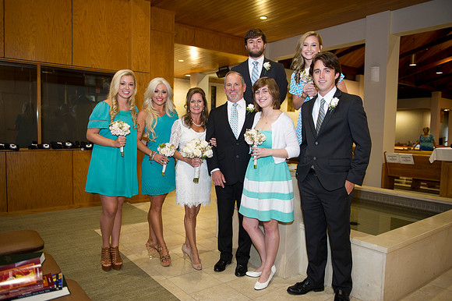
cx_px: 226
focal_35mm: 28
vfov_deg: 46.4
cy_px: 150
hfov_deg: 65.5
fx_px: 351
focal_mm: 28
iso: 1600
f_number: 2.8
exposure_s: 1/100
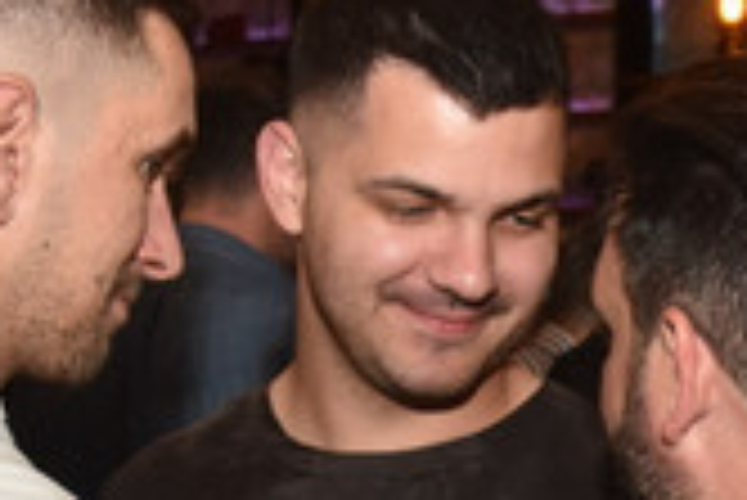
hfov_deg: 15.6
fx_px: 2721
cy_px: 579
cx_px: 446
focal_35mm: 131
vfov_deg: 10.3
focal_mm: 34
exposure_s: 1/60
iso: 1600
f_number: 8
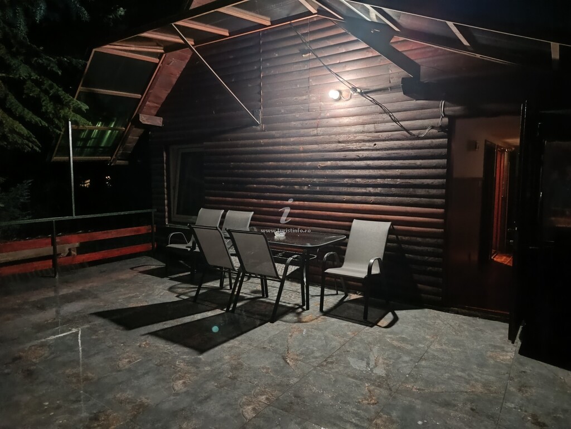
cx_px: 286
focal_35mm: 24
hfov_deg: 71.6
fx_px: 396
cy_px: 214
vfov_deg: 56.8
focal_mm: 5.59
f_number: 1.88
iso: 1790
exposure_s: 1/25
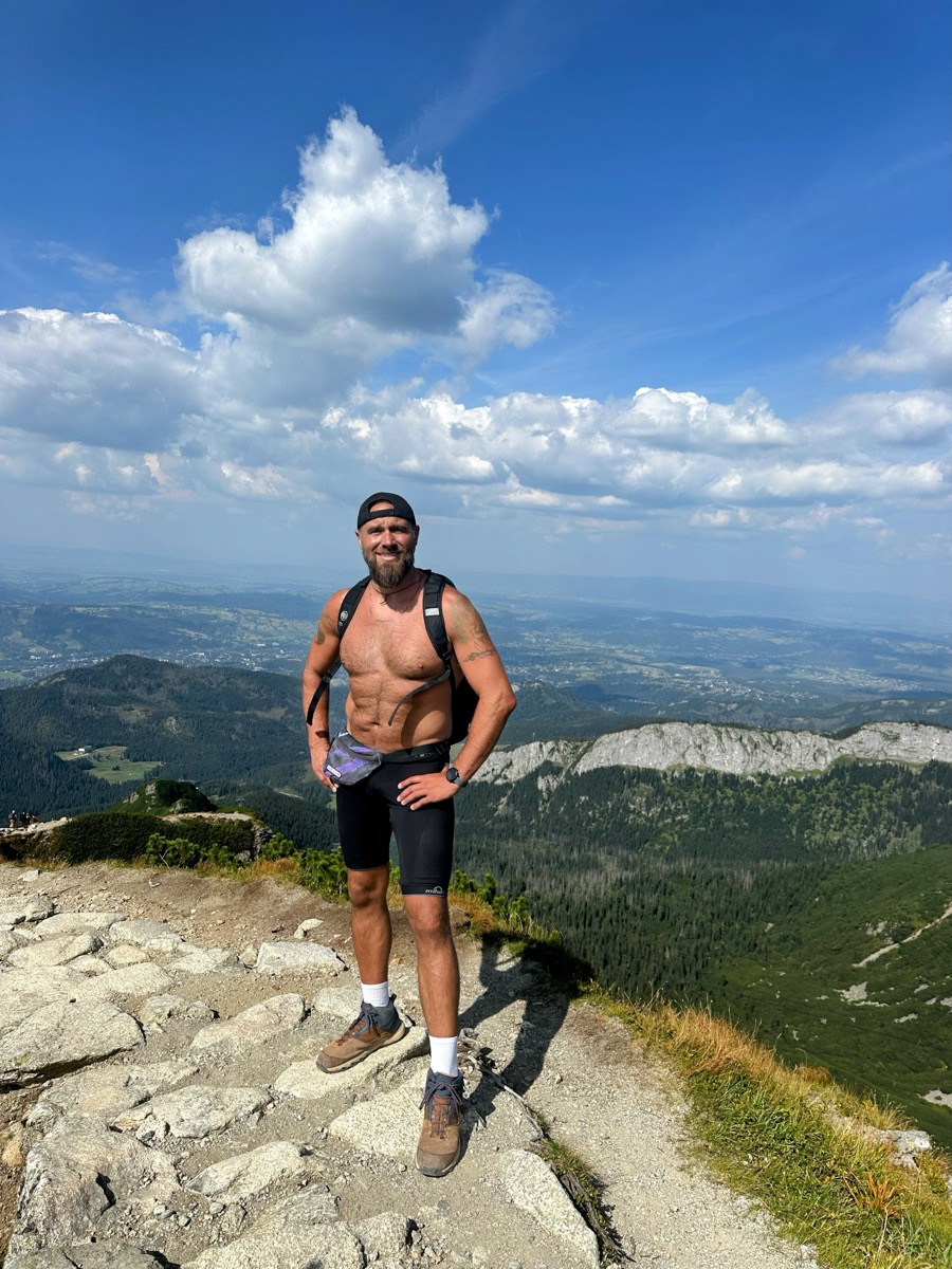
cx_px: 476
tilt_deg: -4.8
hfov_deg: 56.8
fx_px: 880
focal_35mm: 24
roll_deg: -3.6
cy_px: 634
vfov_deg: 71.6
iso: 80
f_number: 1.78
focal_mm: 6.86
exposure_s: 1/6623
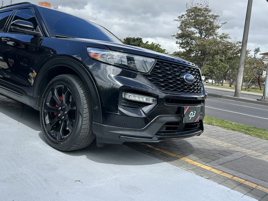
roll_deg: -7.2
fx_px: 248
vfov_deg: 43.8
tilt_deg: -2.7
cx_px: 90
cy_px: 77
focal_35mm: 32
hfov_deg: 55.6
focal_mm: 6.86
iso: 80
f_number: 1.78
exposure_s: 1/1639
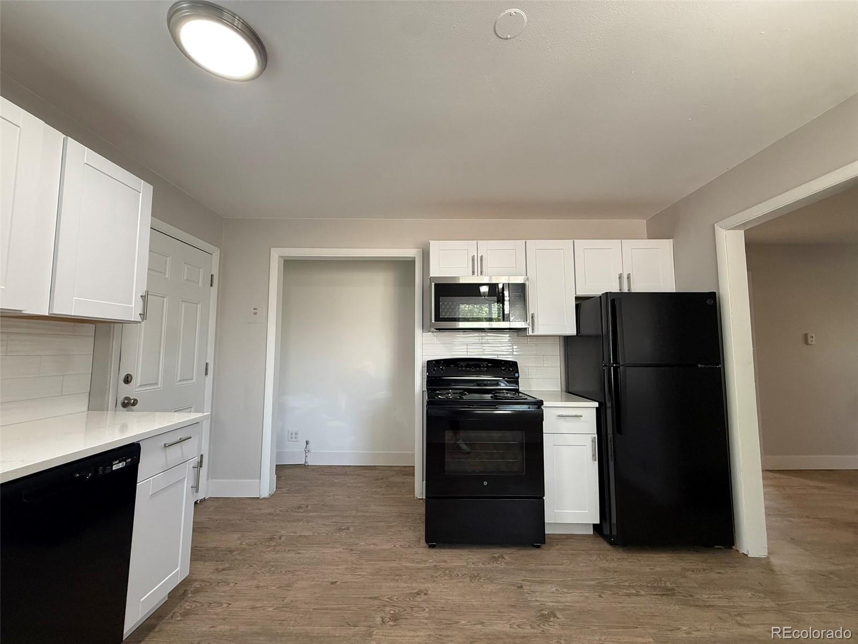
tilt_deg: +4.9
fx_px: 347
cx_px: 429
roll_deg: -0.1
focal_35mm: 14
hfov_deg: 102.1
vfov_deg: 85.7
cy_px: 322
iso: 200
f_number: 2.2
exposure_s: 1/120
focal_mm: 2.22
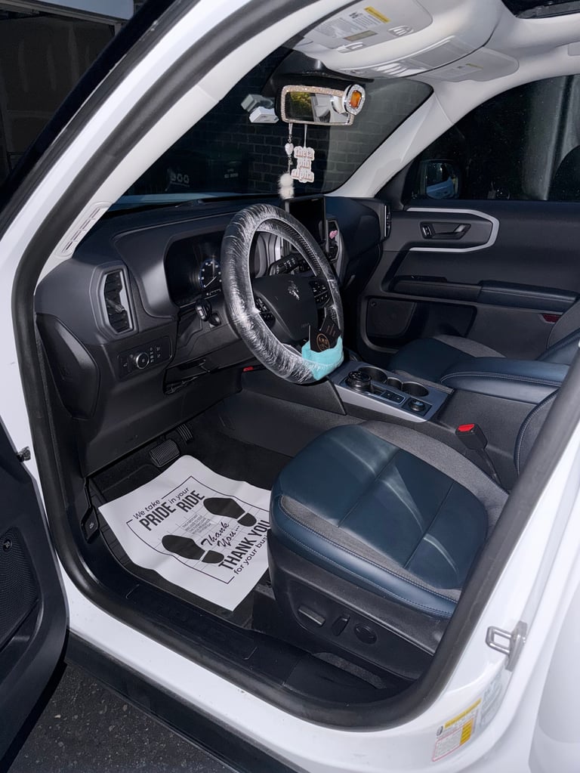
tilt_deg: -25.7
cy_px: 386
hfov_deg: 56.8
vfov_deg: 71.6
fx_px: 536
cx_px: 290
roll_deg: -4.1
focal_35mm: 24
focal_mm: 6.76
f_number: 1.78
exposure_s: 1/4
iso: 80
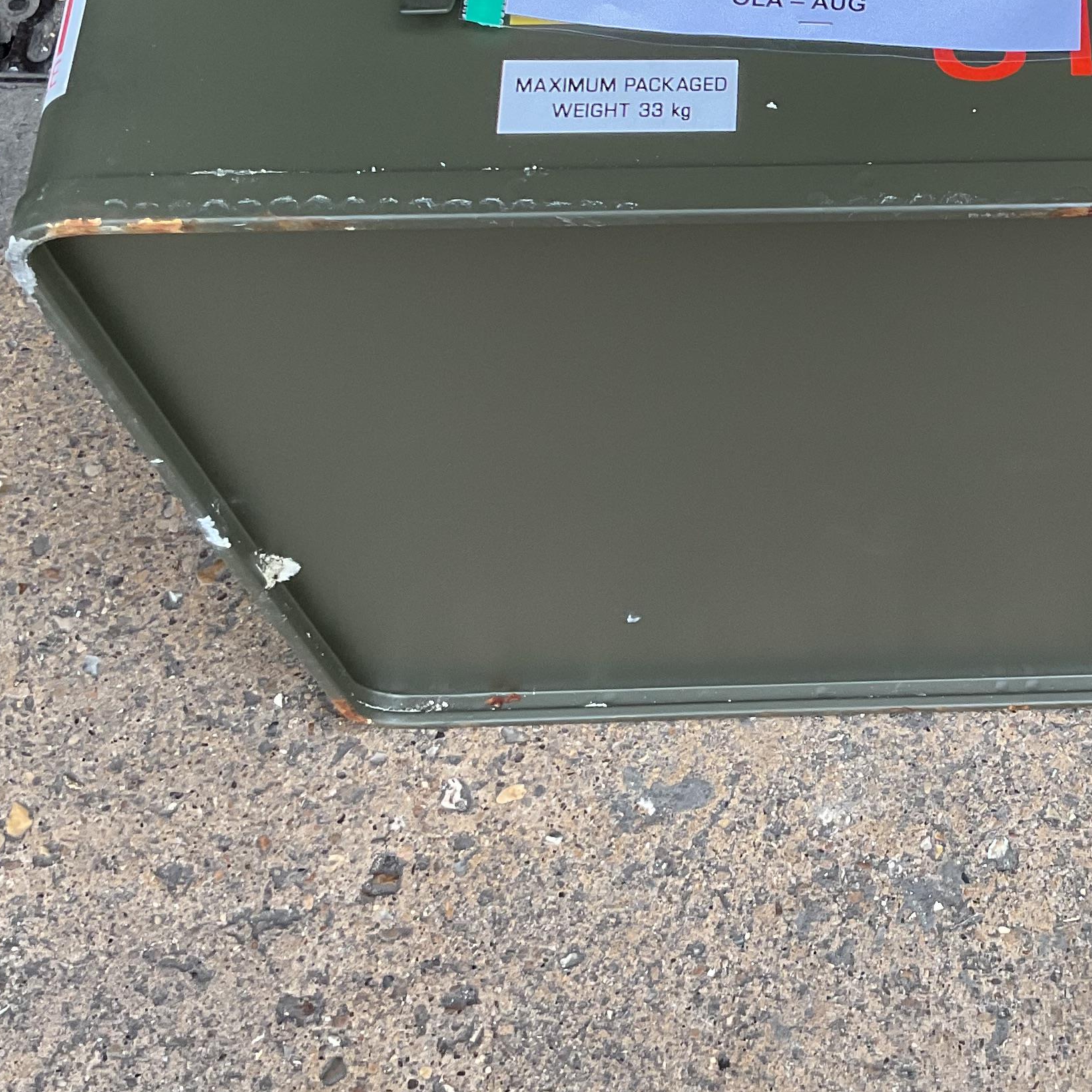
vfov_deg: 26.9
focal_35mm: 63
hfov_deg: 26.2
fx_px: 2248
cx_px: 1017
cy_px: 258
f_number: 1.8
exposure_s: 1/120
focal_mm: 3
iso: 32
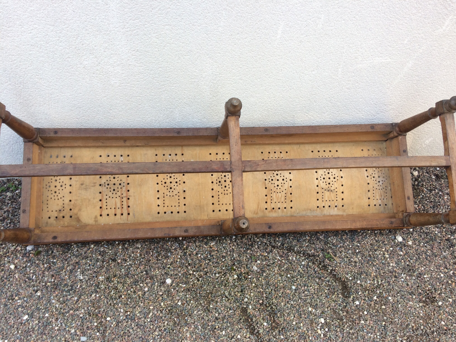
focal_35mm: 29
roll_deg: +5.0
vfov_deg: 48.2
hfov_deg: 61.7
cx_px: 228
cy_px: 171
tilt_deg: -43.9
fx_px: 382
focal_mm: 4.15
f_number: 2.2
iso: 32
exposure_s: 1/115
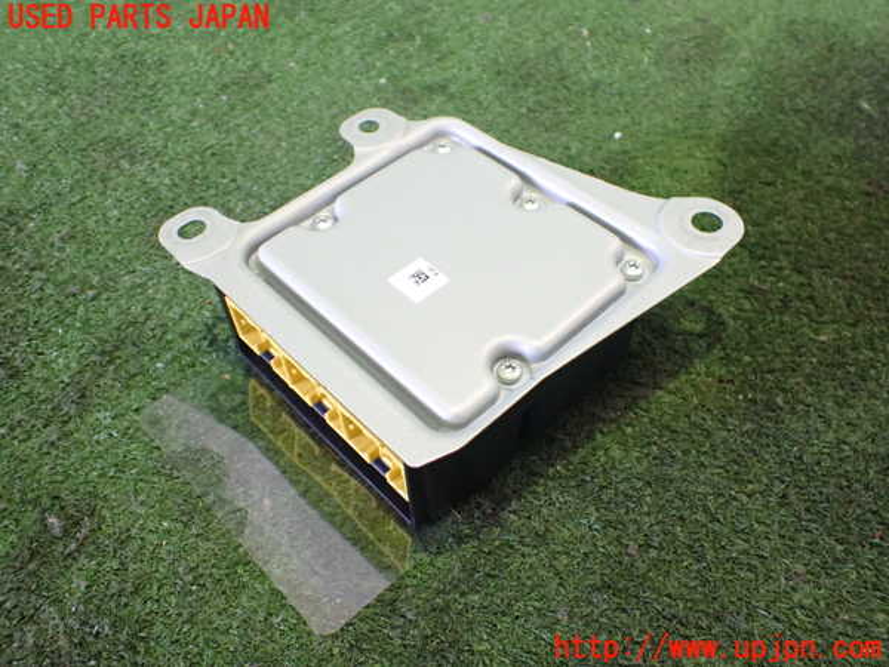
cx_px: 444
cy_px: 334
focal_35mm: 30
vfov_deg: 46.8
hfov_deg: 60.0
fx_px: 770
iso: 800
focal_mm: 5.4
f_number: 2.3
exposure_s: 1/60
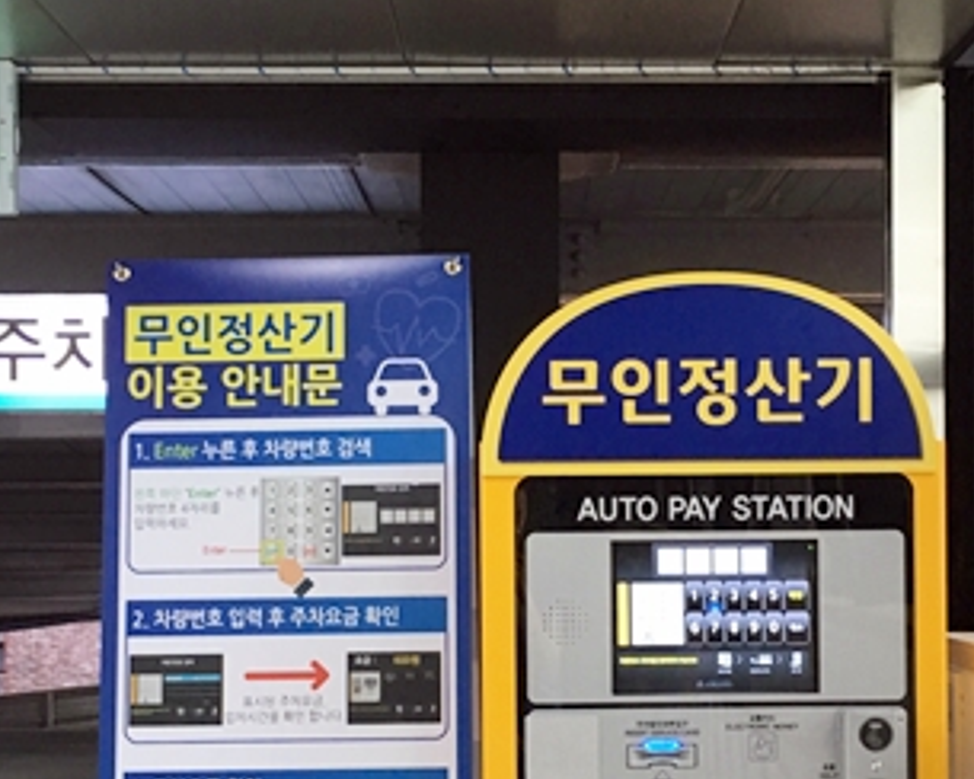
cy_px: 540
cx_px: 554
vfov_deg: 23.4
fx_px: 1874
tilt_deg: +1.5
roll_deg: -0.8
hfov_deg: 29.1
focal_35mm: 65
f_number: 2.2
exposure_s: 1/30
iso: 40
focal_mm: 4.15
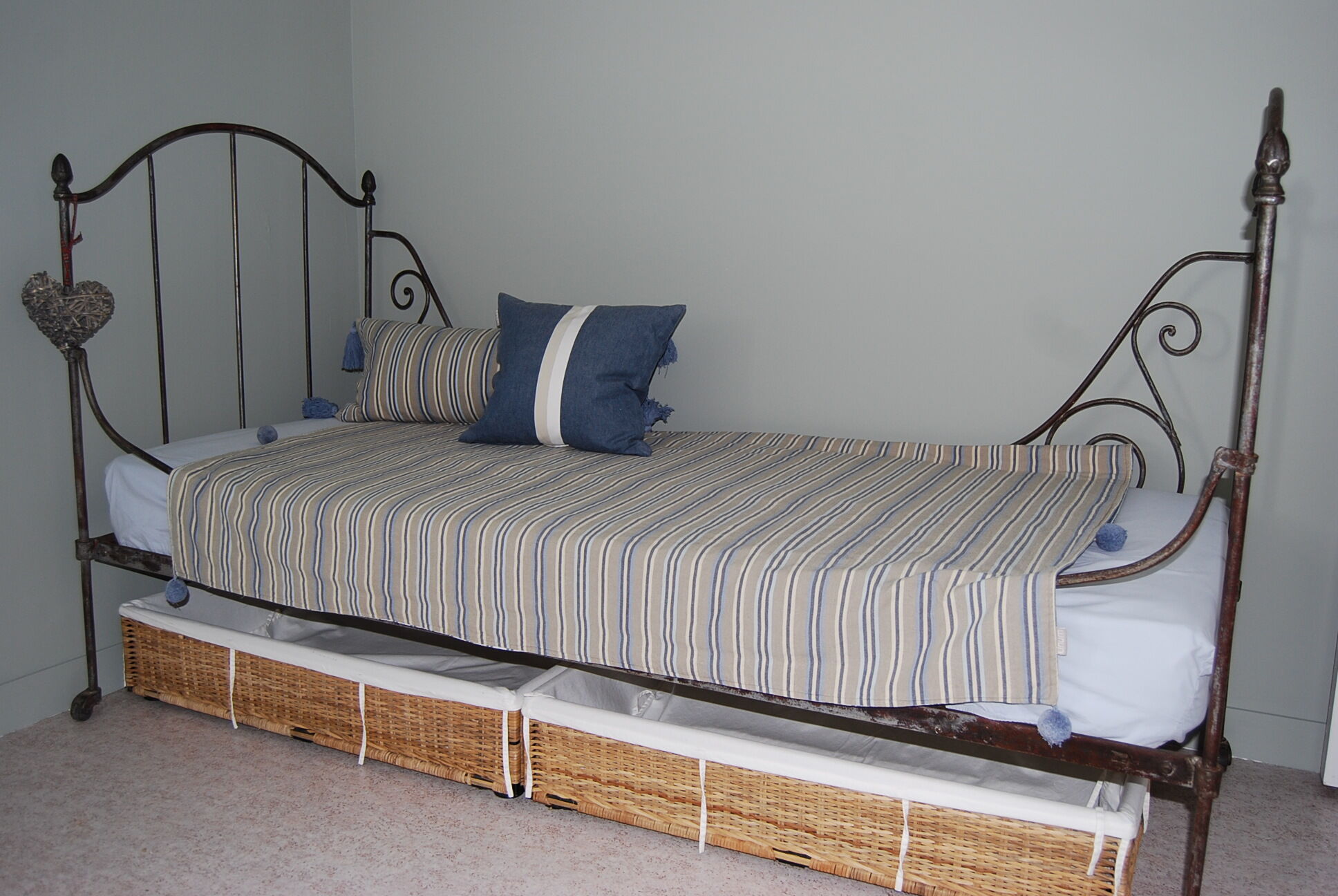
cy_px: 448
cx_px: 669
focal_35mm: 30
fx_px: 1116
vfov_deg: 43.7
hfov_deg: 61.9
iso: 200
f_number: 3.8
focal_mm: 20
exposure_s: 1/60
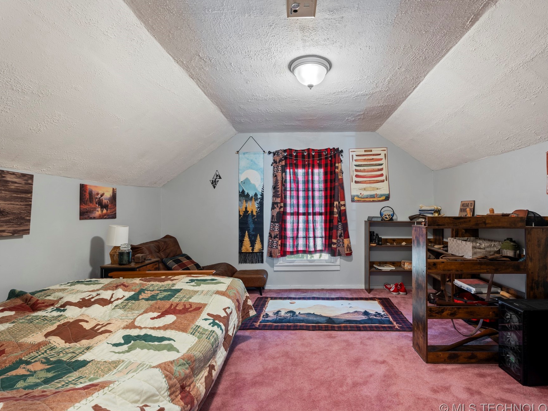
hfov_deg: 87.5
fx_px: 285
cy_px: 207
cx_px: 302
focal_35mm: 18
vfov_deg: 71.6
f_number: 9
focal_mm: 16
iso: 200
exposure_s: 2
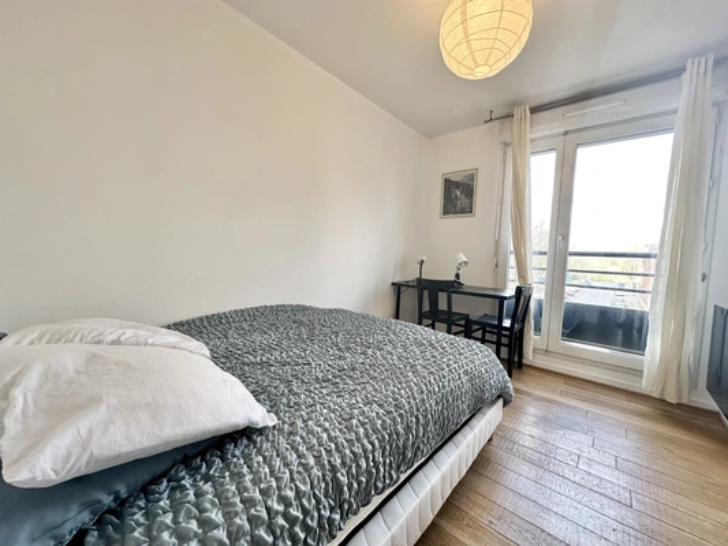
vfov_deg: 85.7
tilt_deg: -3.1
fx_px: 294
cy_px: 273
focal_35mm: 14
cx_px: 364
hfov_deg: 102.1
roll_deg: -2.8
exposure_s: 1/99
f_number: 2.2
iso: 100
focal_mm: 2.22
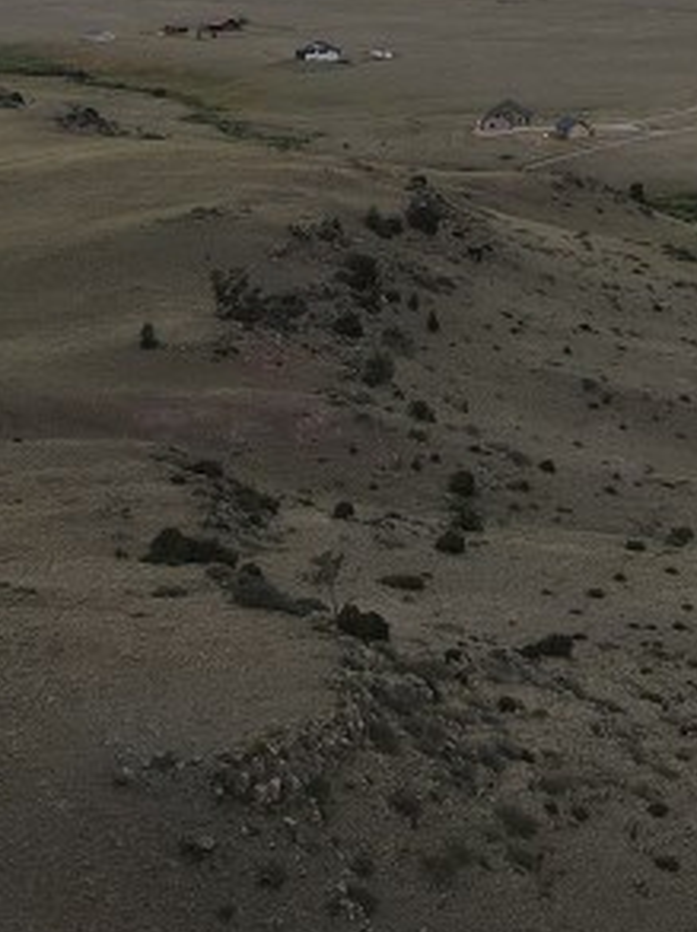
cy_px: -248
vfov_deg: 21.3
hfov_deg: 16.3
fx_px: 2260
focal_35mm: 84
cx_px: 980
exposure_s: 1/800
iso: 100
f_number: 2.8
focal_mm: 4.5
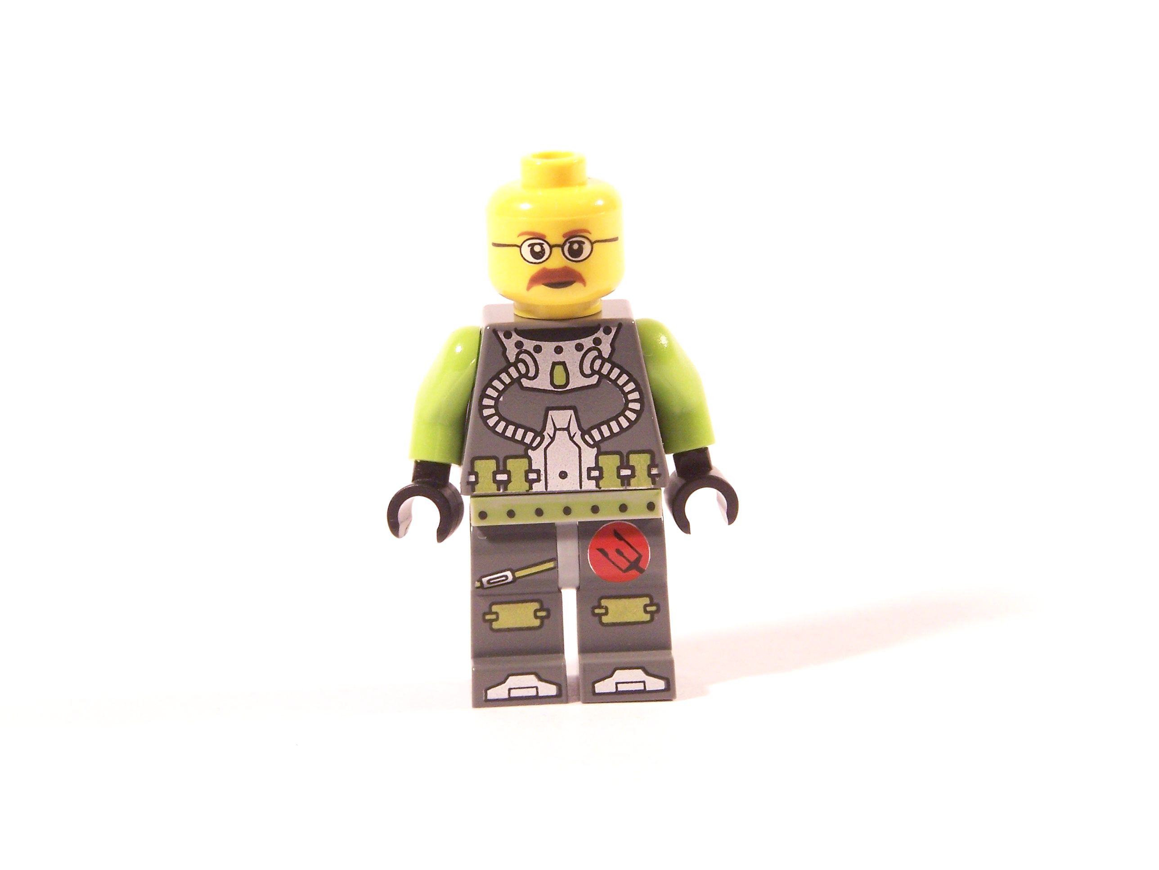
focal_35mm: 117
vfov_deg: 12.7
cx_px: 580
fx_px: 3917
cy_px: 435
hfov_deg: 16.8
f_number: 3.6
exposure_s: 1/20
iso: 200
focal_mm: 19.4
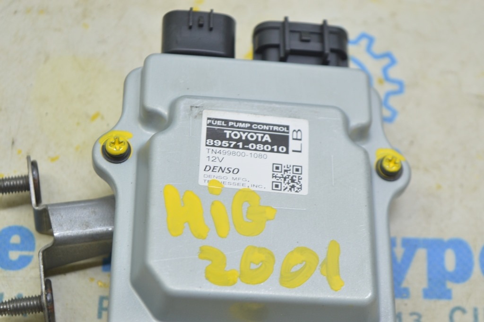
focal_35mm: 82
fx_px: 1108
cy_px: 161
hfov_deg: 24.6
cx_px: 242
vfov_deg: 16.5
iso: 400
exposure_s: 1/20
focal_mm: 55
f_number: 5.6
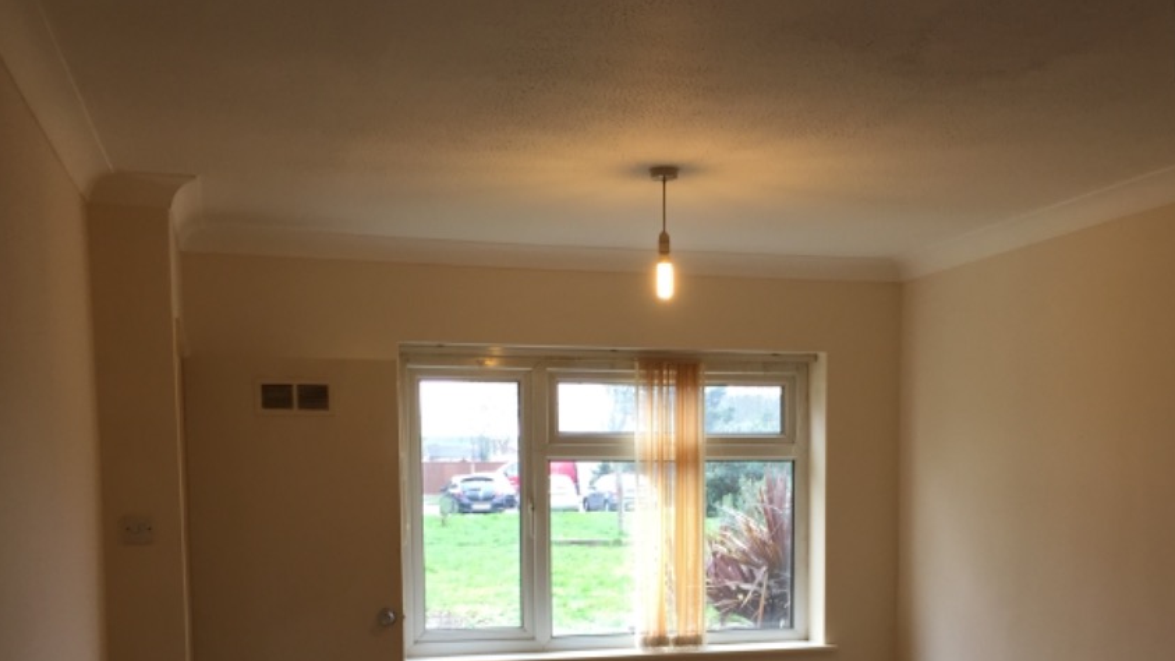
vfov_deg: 25.7
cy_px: 600
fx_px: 1402
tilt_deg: -4.1
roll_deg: -0.4
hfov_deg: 45.3
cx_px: 686
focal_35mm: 45
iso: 32
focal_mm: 4.15
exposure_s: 1/50
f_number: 2.2
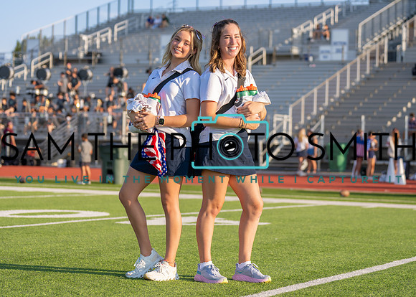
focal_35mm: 90
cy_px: 146
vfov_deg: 16.0
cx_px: 216
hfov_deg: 22.2
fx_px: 1058
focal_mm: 70
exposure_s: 1/1000
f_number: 2.8
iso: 100
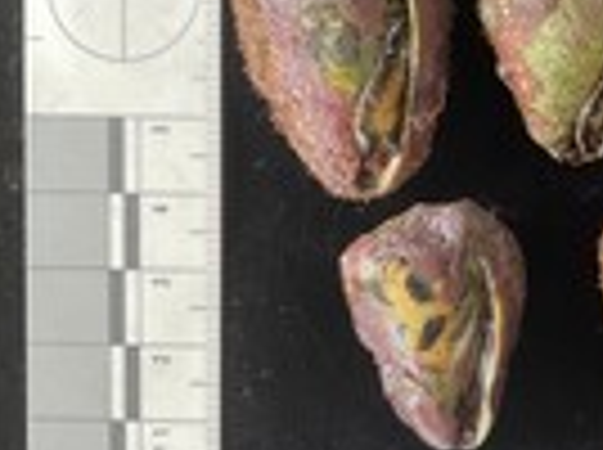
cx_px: 742
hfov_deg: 23.3
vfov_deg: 19.3
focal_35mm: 76
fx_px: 1322
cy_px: 205
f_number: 1.8
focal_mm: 3
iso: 40
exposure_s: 1/60
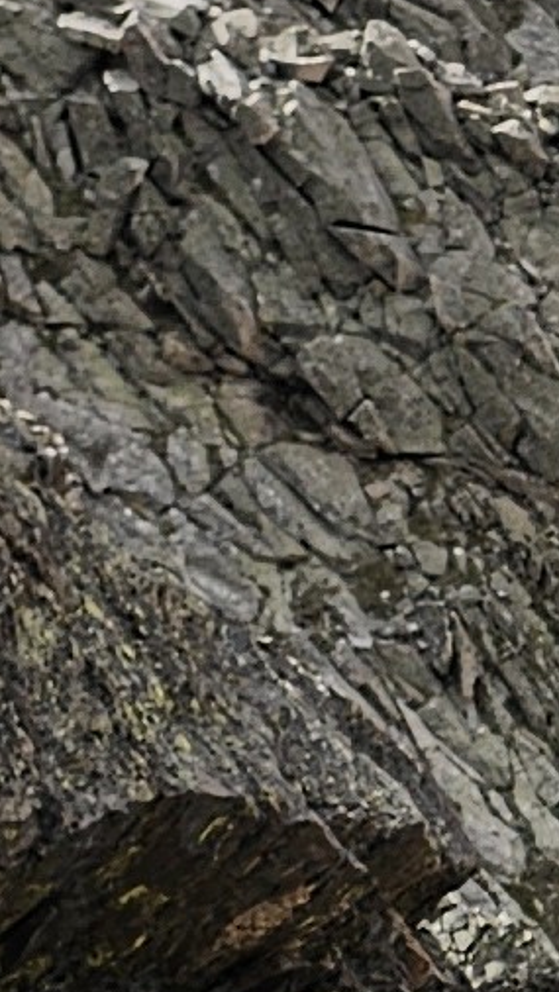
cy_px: 480
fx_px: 5212
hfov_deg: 5.5
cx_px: 2030
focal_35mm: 198
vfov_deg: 10.9
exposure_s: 1/590
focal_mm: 6.3
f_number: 1.7
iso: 10
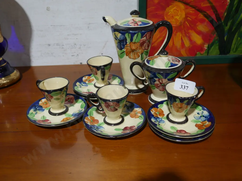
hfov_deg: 54.0
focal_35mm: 34
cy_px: 90
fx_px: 238
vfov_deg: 41.8
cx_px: 121
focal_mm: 17
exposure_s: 1/60
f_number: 4
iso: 320
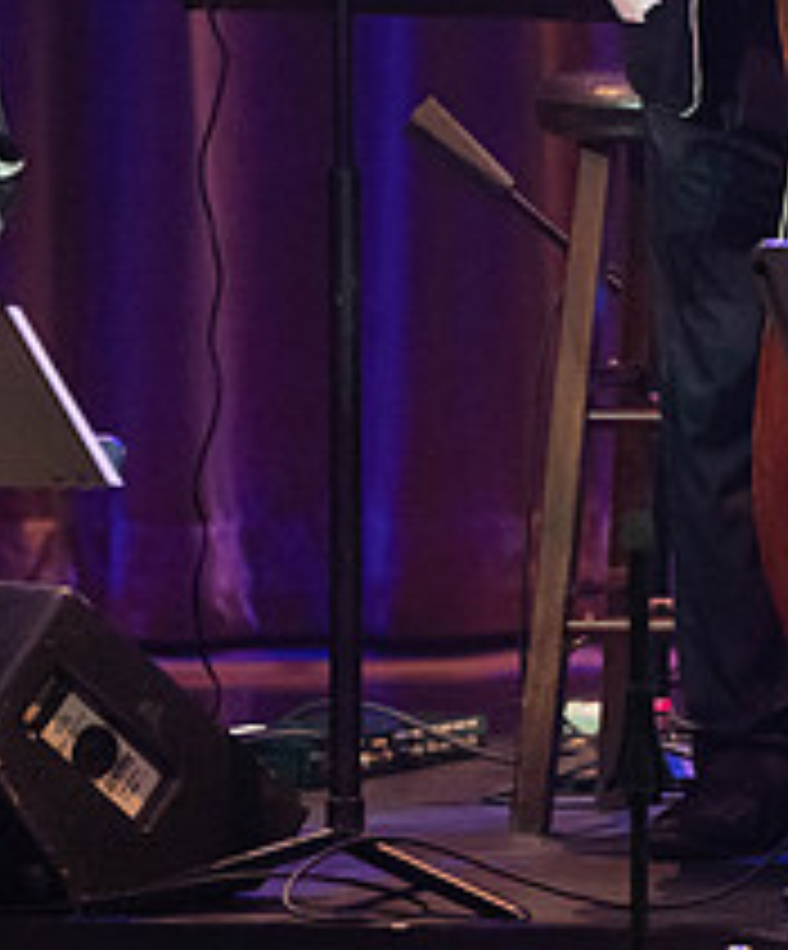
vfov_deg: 1.6
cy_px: 27
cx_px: 1230
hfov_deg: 1.3
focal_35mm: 1182
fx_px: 33719
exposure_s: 1/250
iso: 3200
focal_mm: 400
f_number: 5.6
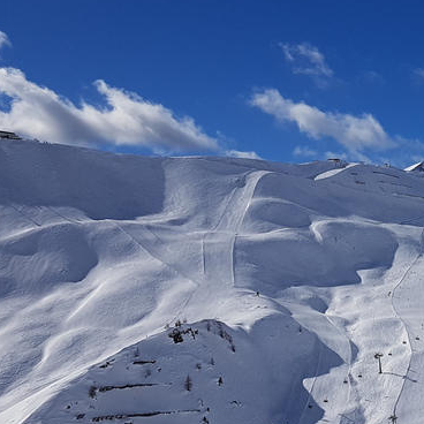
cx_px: 447
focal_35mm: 64
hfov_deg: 25.3
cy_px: 243
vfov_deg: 26.9
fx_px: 887
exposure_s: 1/10112
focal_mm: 4.2
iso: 50
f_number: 1.7
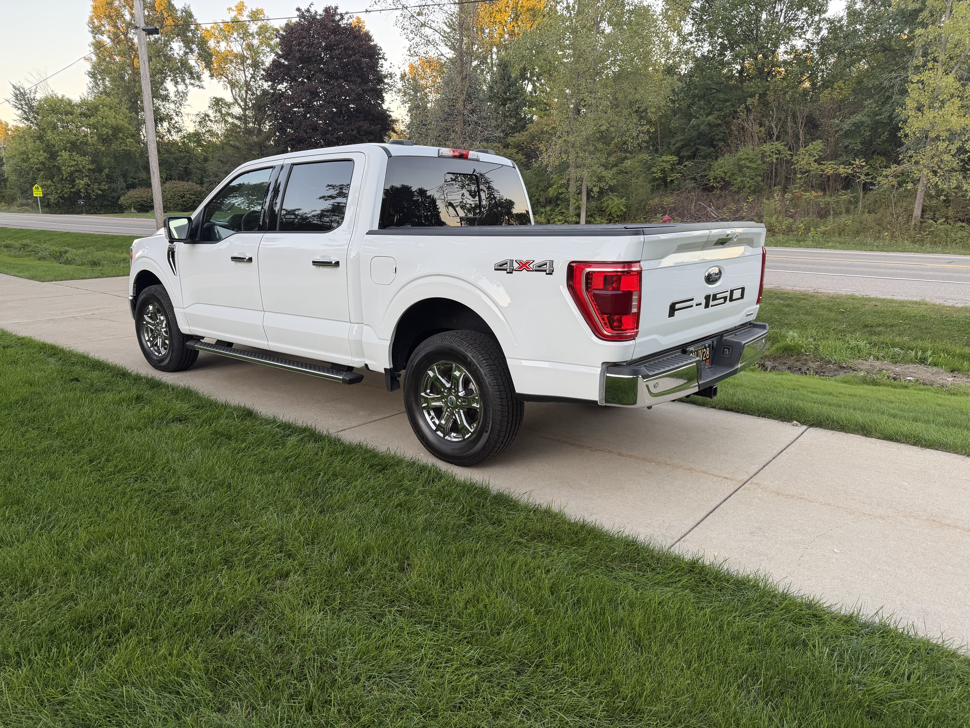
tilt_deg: -13.3
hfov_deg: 71.6
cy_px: 364
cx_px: 485
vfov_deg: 56.8
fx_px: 673
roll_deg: -0.2
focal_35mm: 24
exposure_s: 1/121
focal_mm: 6.76
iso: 100
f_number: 1.78
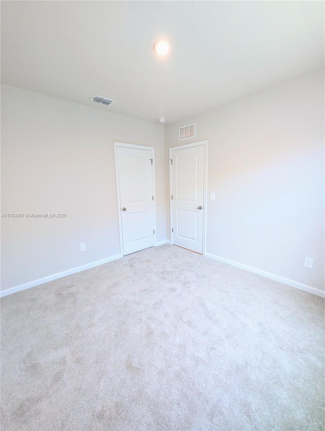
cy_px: 216
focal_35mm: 13
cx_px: 162
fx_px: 162
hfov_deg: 90.0
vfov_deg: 106.1
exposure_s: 1/60
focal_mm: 1.95
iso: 187
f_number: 2.2
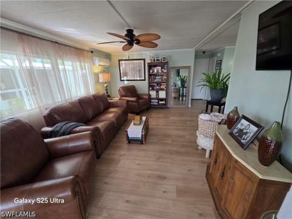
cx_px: 146
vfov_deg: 89.9
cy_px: 110
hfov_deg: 106.2
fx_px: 110
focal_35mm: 13
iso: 200
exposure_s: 1/120
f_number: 1.9
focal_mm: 2.2
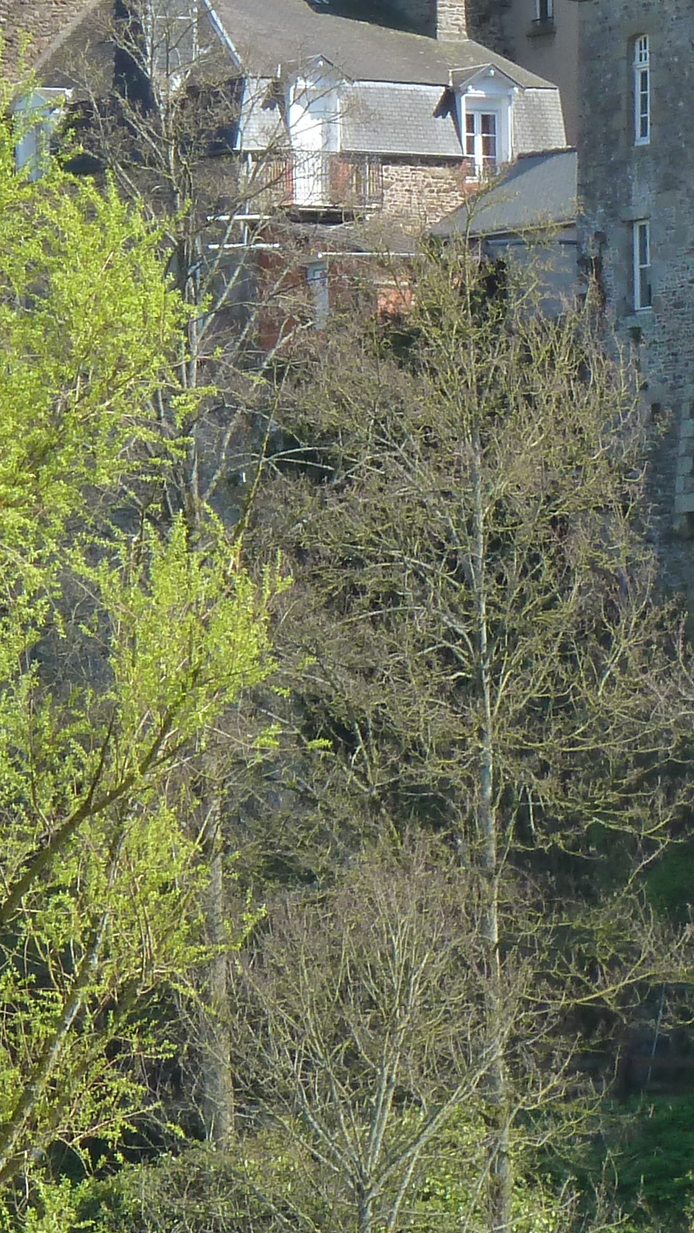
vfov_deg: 5.7
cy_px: 109
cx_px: 973
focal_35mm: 377
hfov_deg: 3.2
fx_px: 12334
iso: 125
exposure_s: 1/250
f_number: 4.5
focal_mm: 22.5
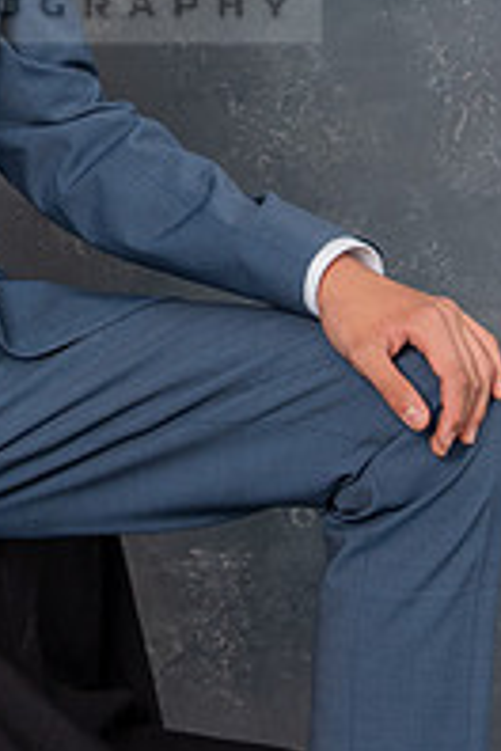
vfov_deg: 9.7
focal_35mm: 207
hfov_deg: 6.6
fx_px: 4321
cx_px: -142
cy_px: -267
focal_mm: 42
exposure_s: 1/160
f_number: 5.6
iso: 200
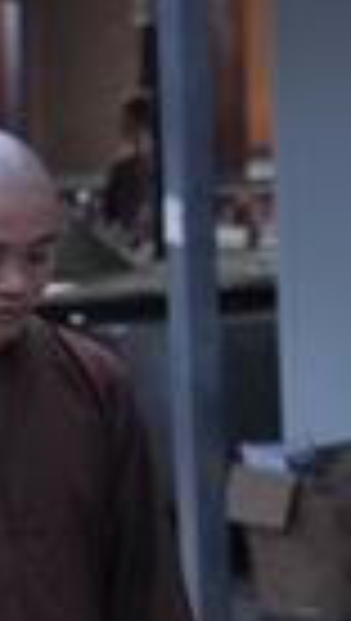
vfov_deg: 6.7
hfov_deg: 3.7
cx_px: -850
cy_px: 250
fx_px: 5275
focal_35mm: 320
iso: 4000
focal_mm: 65
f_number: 2.8
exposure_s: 1/250
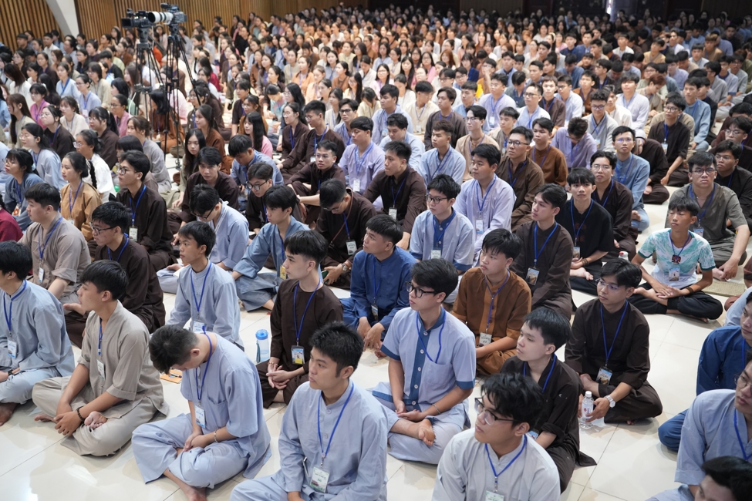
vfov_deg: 37.9
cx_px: 376
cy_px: 250
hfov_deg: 54.4
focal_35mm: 35
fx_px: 731
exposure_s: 1/125
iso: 3200
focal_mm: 35
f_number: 2.8
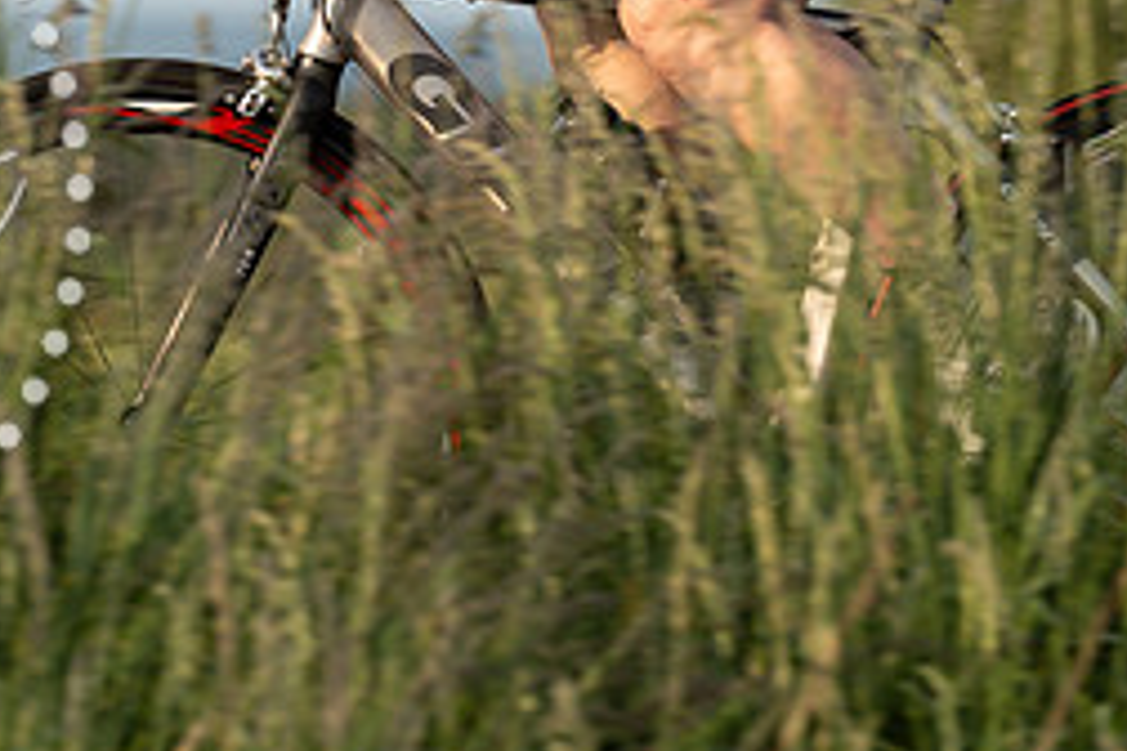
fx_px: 17498
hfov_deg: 3.7
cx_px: 721
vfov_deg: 2.5
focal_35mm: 559
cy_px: -245
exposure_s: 1/640
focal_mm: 164
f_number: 4
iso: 100
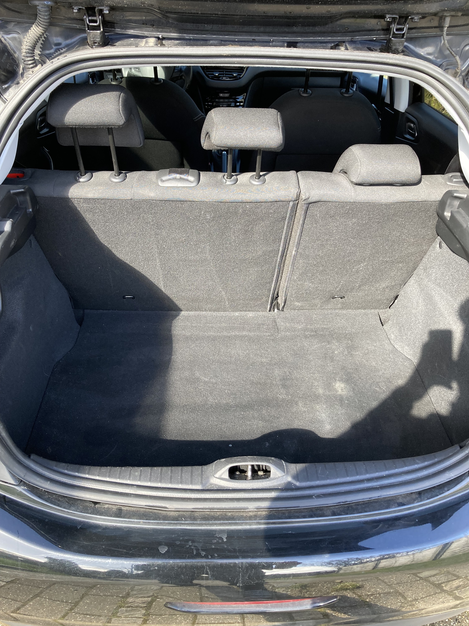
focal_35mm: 28
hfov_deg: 49.7
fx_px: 506
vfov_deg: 63.4
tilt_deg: -34.9
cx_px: 234
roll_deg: -2.5
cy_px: 313
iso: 50
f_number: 1.8
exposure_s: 1/121
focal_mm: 3.99
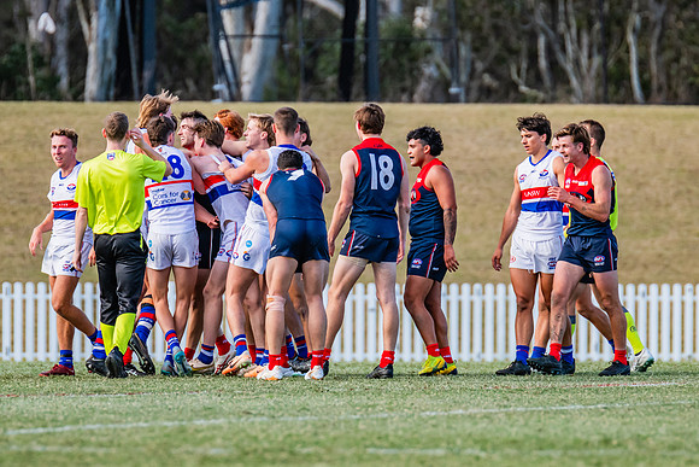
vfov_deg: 2.1
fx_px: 12803
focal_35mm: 659
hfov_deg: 3.1
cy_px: 205
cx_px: 313
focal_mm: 420
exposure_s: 1/1600
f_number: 5
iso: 800
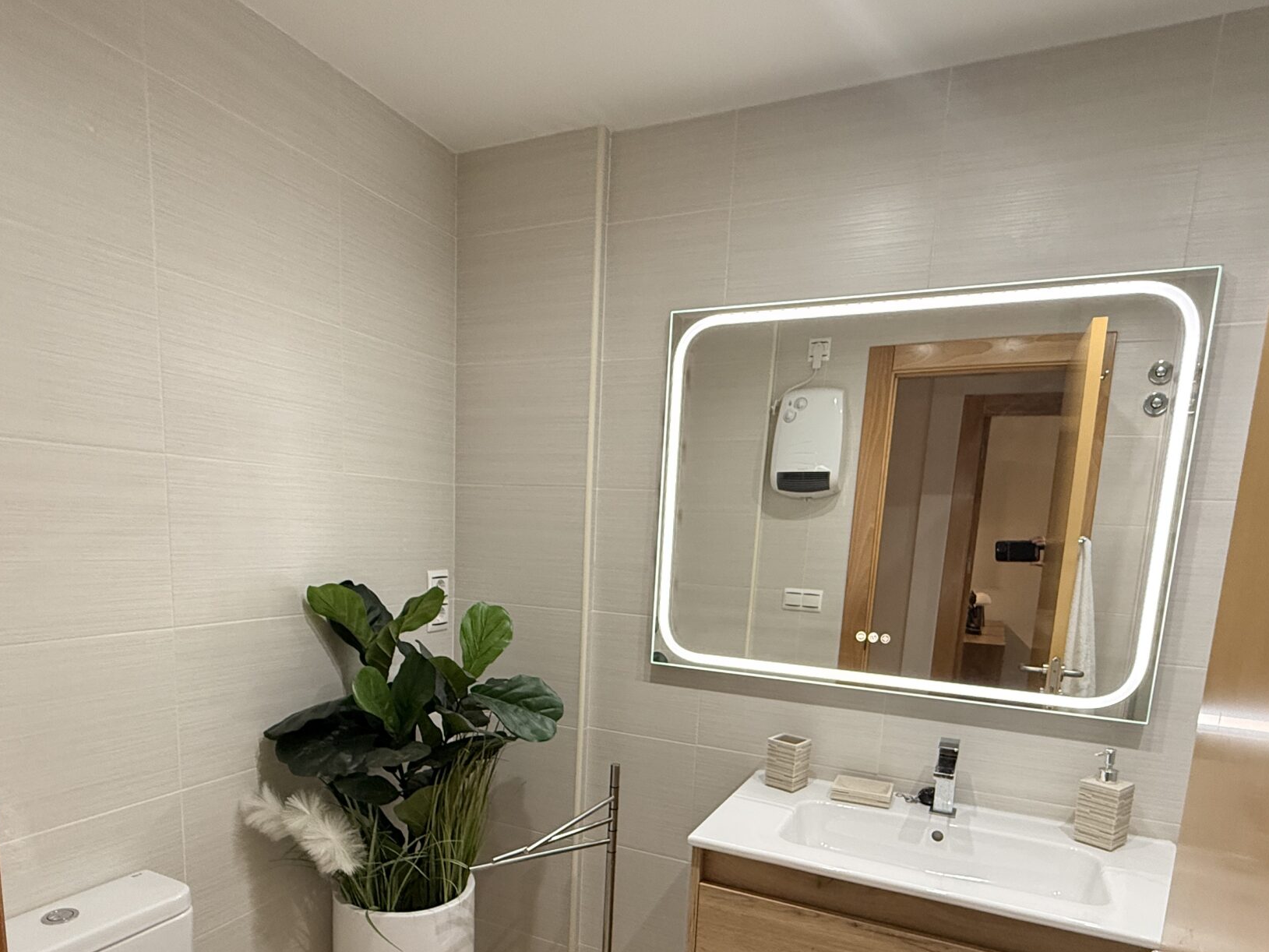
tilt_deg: -9.4
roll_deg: -2.5
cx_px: 605
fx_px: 807
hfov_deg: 76.3
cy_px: 660
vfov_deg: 59.2
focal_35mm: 22
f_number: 2.2
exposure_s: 1/100
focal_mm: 2.22
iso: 250
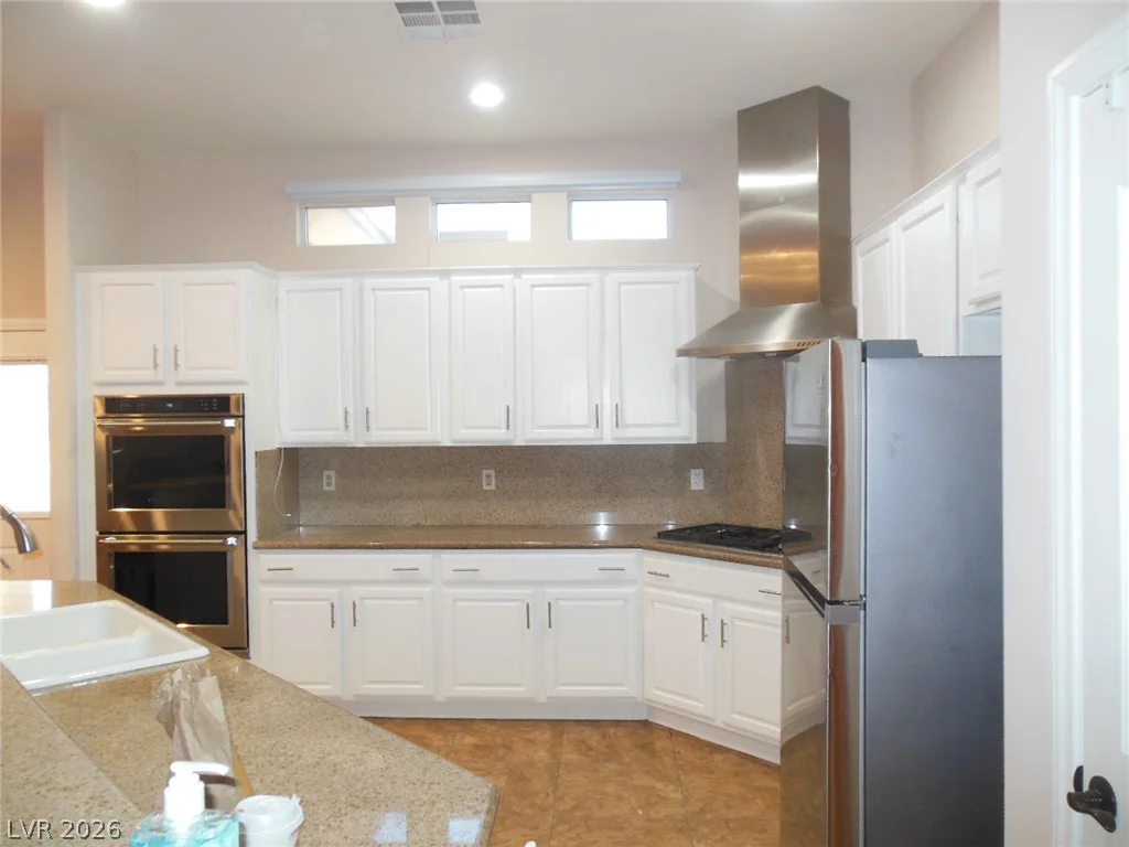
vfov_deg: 54.9
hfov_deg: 69.4
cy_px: 424
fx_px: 815
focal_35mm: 25
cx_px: 564
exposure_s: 1/25
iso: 250
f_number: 3.2
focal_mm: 4.5
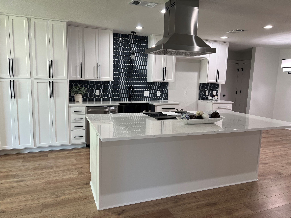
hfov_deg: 67.3
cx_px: 146
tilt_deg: -8.1
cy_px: 109
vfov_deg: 53.1
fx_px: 219
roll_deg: -1.2
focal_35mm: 26
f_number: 1.5
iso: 100
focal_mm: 5.7
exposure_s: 1/120
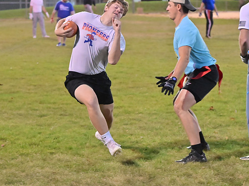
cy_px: 93
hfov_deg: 14.2
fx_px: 999
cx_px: 119
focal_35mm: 139
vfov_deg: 10.7
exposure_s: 1/400
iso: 6400
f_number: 4
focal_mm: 85
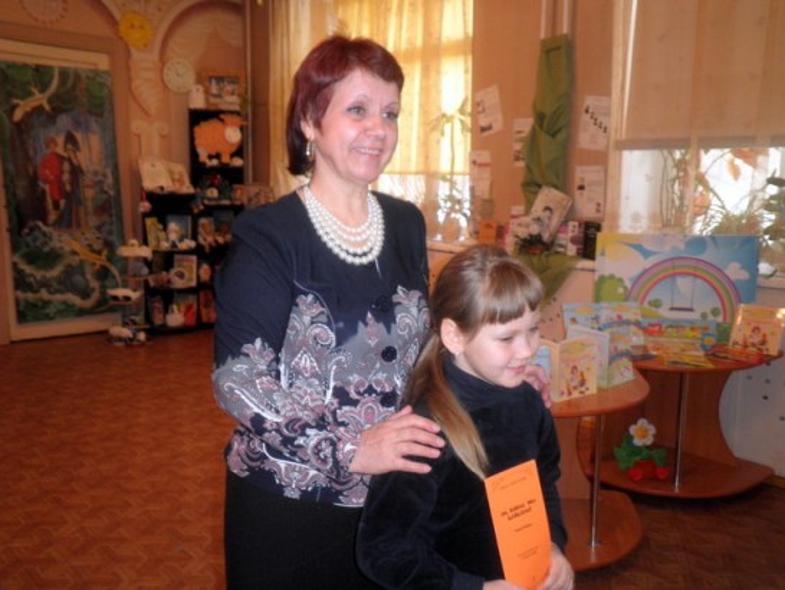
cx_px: 392
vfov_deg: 45.5
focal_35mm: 31
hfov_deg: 58.3
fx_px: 703
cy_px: 295
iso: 160
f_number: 2.8
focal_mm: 5.5
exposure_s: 1/40
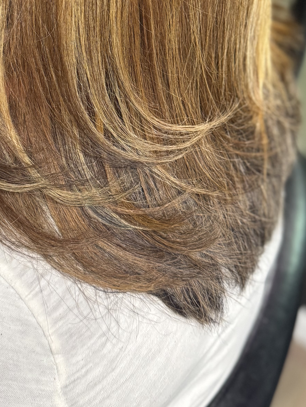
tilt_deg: -32.0
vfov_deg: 31.8
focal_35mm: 58
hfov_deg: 25.1
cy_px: 50
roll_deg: -6.4
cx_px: 103
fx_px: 684
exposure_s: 1/41
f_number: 1.78
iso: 250
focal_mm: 6.76
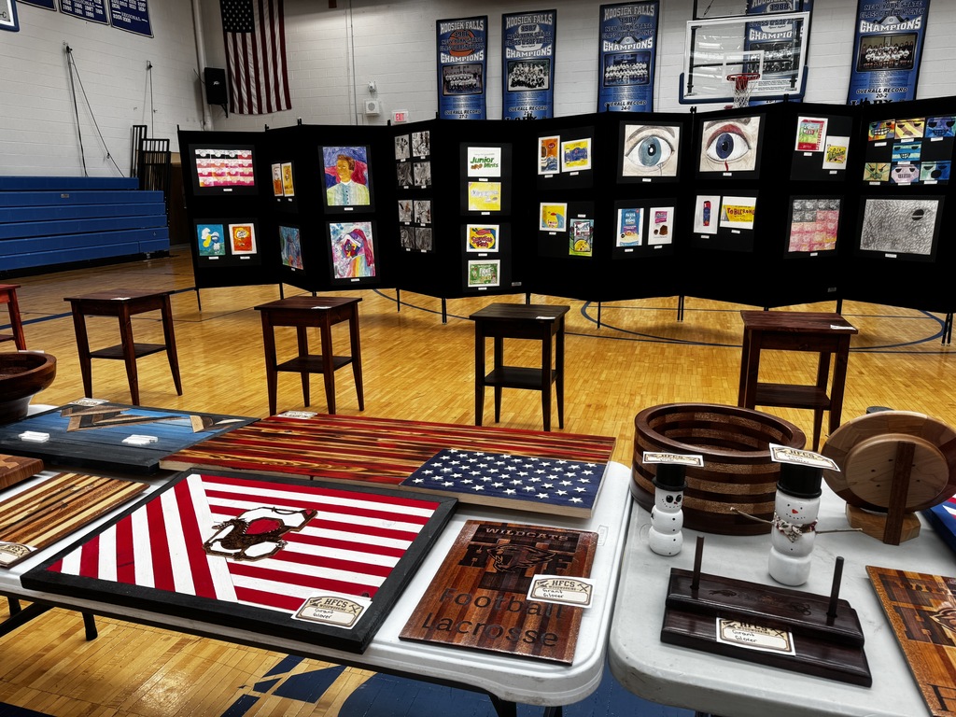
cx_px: 478
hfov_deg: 71.6
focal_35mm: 24
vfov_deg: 56.8
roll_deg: +0.8
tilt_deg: -14.4
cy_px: 358
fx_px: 663
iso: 64
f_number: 1.78
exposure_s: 1/121
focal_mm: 6.76
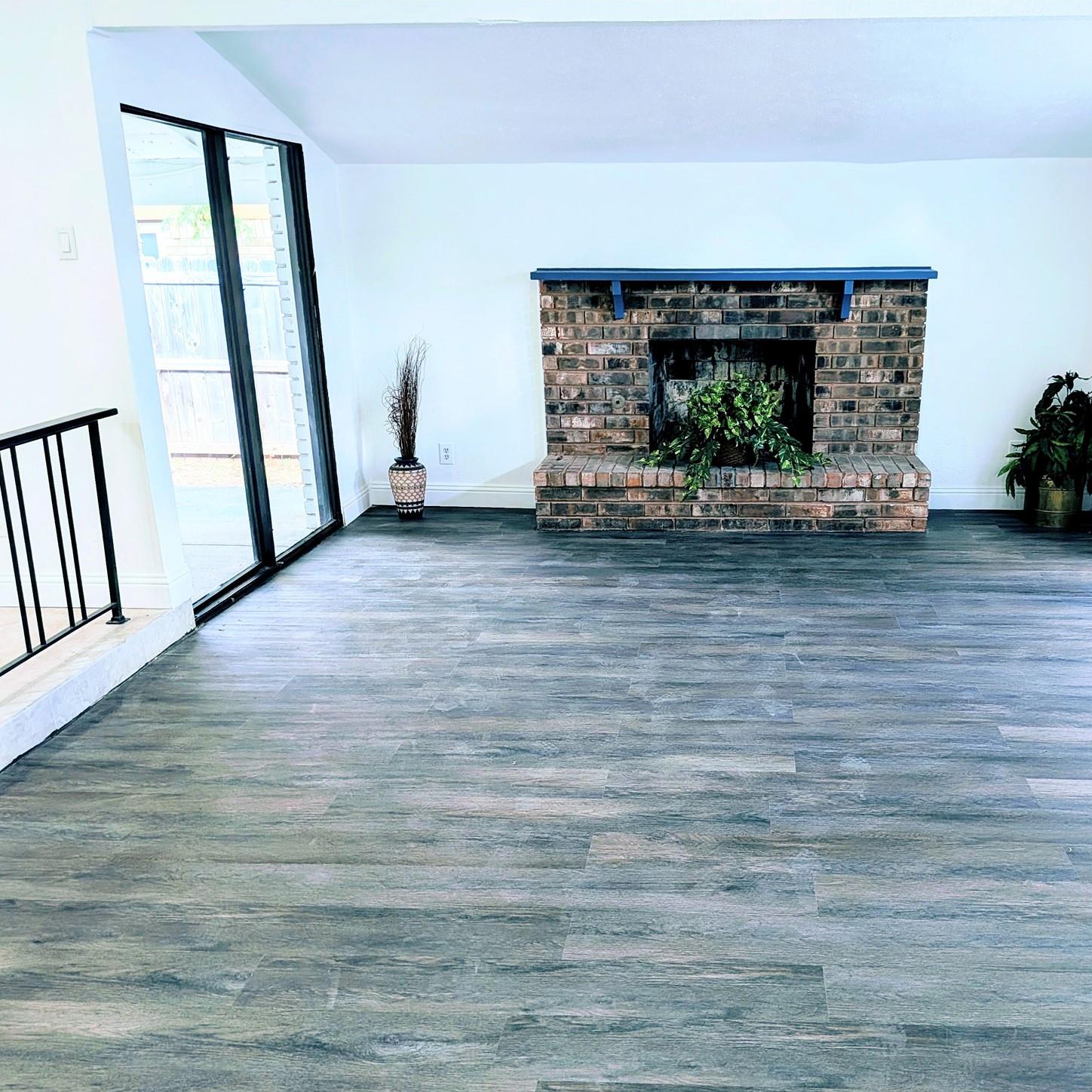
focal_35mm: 30
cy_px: 578
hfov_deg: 53.4
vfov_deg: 54.0
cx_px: 688
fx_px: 1071
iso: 32
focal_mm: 4.53
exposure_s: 1/30
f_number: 1.7
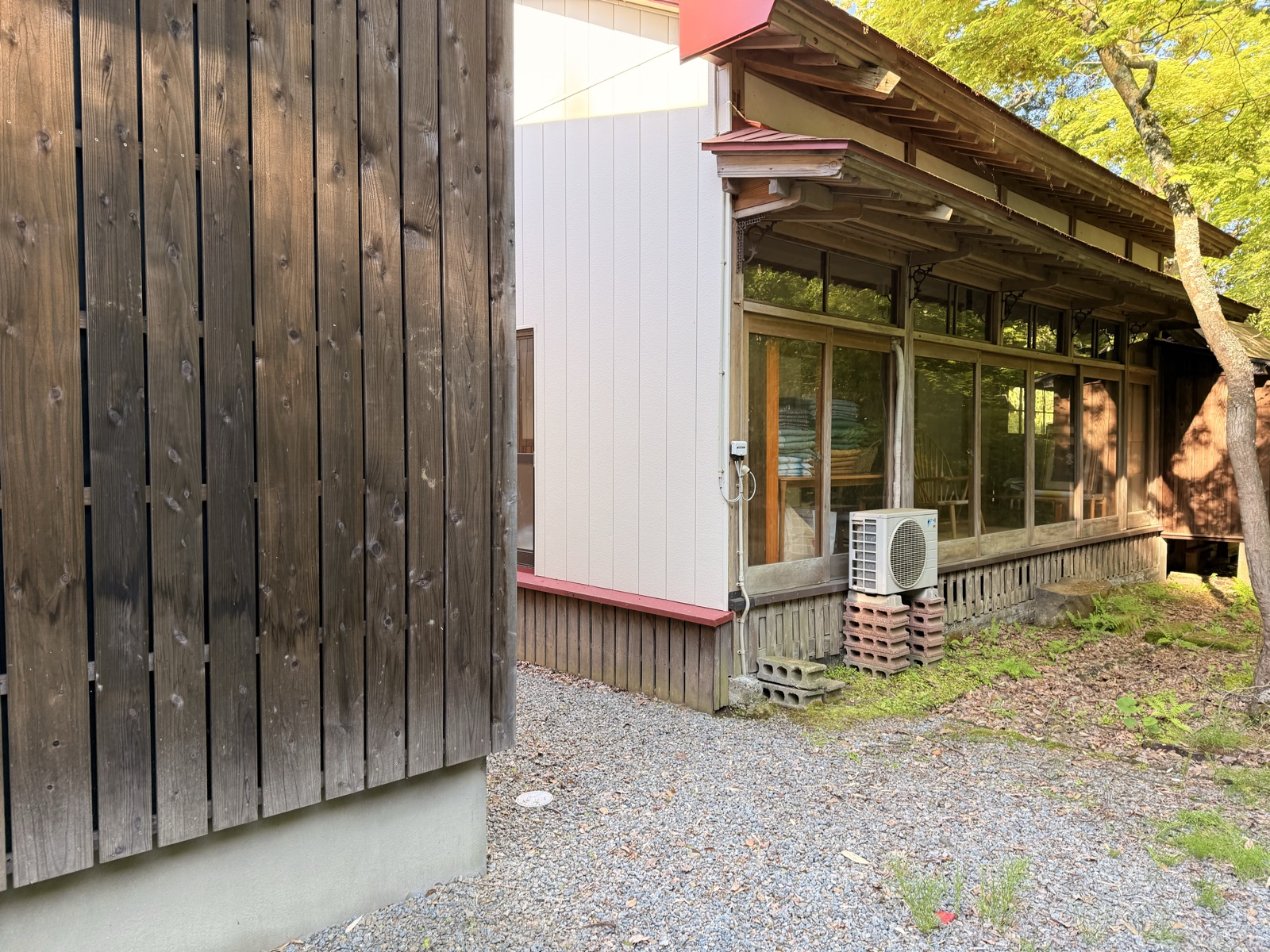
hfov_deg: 71.6
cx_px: 635
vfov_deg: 56.8
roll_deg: +0.1
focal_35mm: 24
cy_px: 476
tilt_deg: -6.5
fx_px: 881
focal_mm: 6.76
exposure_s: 1/192
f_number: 1.78
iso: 100
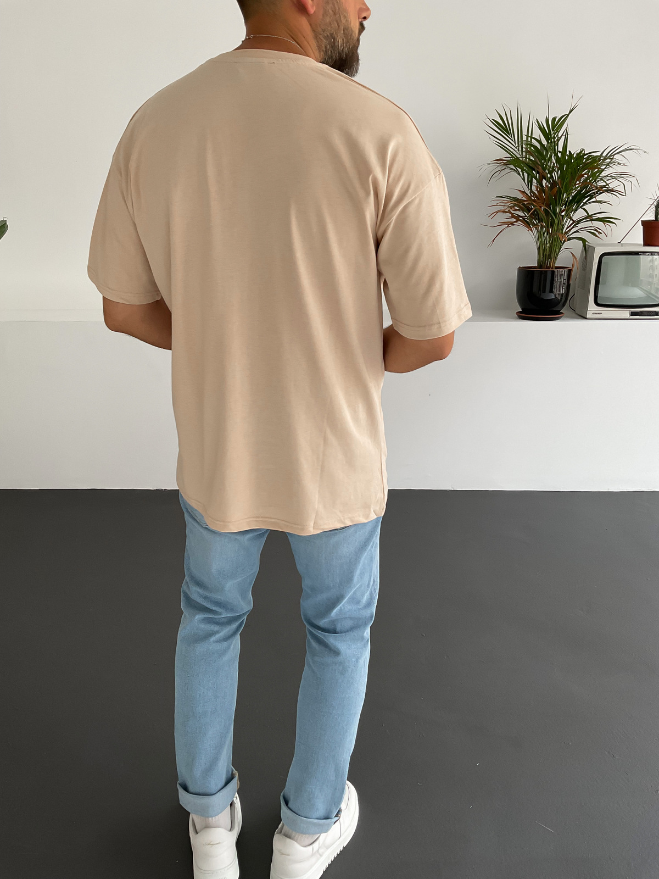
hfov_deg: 48.2
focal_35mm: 29
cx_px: 330
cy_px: 440
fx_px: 736
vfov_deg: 61.7
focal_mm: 3
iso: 50
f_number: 1.8
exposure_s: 1/120
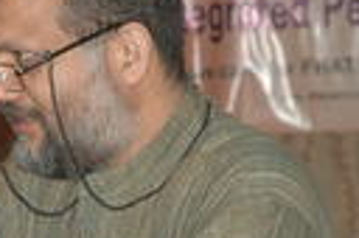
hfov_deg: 4.2
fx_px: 4900
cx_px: 39
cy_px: 251
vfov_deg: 2.8
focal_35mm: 492
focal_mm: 70
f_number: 4.5
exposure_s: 1/60
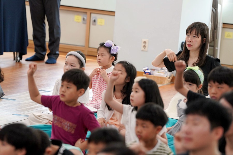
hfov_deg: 10.3
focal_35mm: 200
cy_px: 78
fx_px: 1294
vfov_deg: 6.9
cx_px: 116
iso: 2500
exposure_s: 1/250
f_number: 4
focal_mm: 200
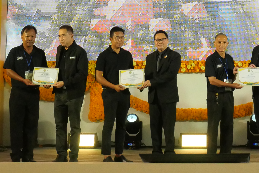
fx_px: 785
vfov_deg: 12.2
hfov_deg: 18.6
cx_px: 207
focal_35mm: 109
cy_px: -50
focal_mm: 20
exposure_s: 1/320
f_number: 8
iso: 2500
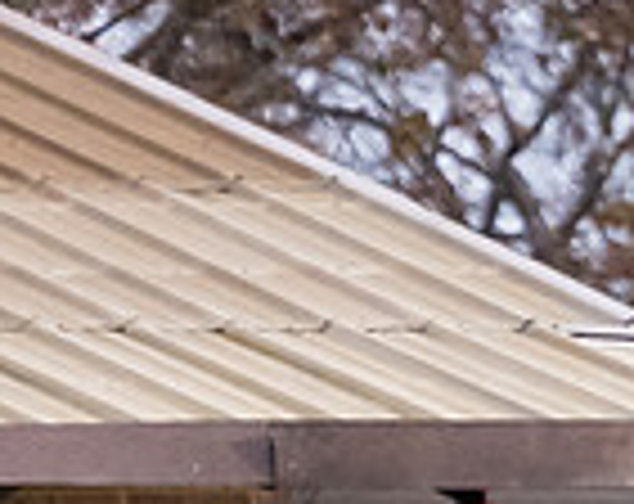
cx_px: 415
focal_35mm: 1927
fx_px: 36058
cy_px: 924
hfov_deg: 1.0
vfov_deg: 0.8
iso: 4000
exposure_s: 1/640
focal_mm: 280
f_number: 4
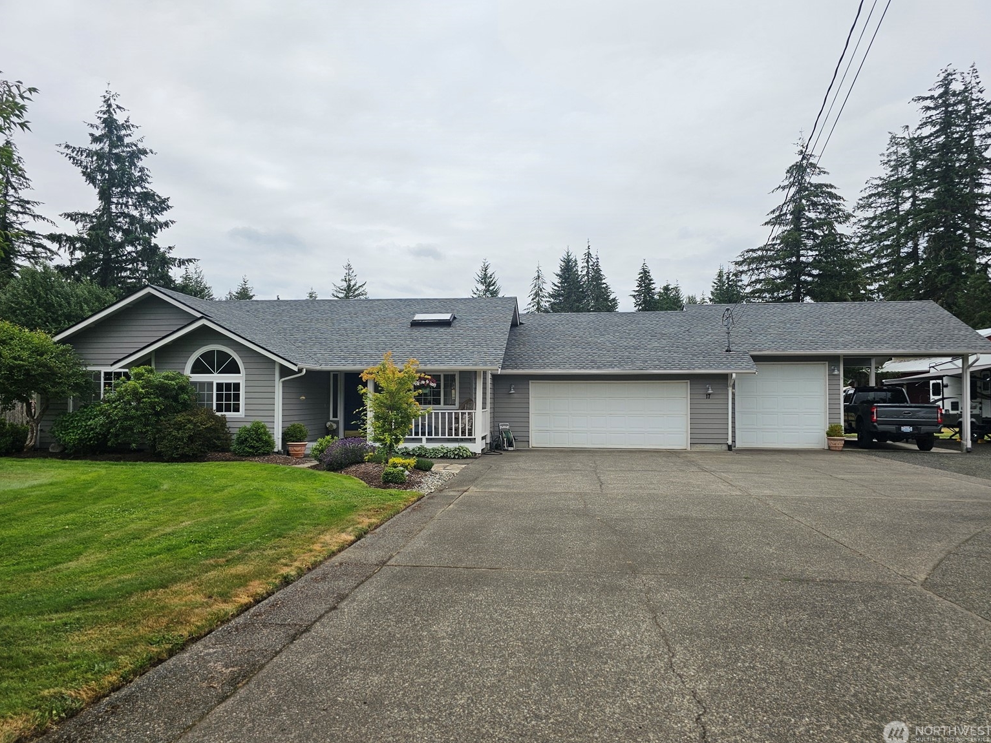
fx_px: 687
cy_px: 377
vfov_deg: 56.8
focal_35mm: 24
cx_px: 493
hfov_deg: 71.6
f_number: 1.7
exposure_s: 1/1182
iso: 10
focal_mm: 6.3
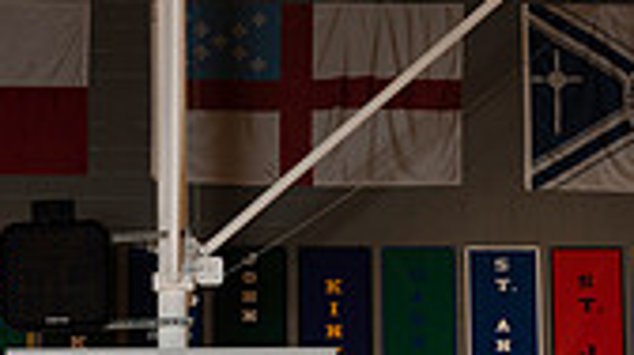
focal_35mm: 104
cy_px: 820
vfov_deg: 10.2
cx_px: 196
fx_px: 1746
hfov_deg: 20.5
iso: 400
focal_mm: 37
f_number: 5.6
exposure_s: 1/250
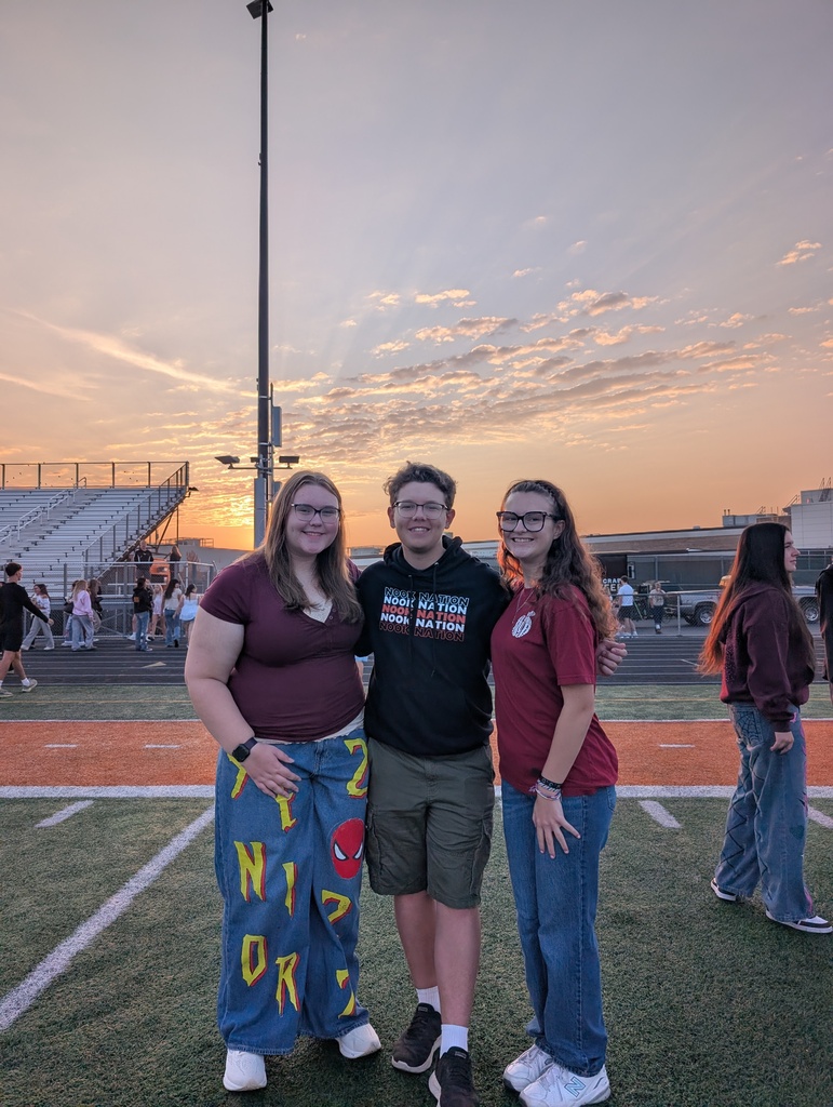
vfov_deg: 71.5
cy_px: 554
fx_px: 768
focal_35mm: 24
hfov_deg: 56.9
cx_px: 416
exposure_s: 1/527
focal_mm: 6.9
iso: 19
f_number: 1.68
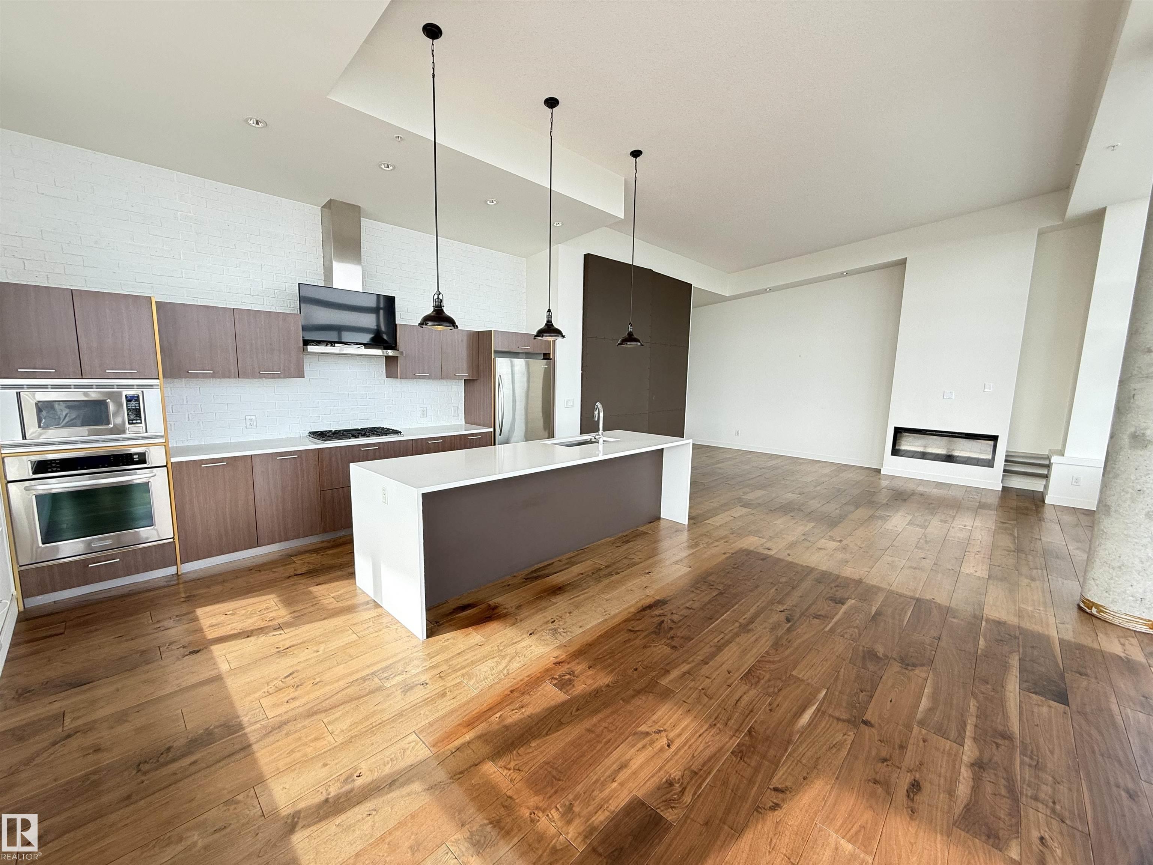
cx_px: 576
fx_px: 466
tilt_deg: -6.8
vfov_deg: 85.7
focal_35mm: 14
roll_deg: -0.6
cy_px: 432
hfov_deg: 102.1
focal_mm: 2.22
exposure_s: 1/168
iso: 64
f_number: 2.2
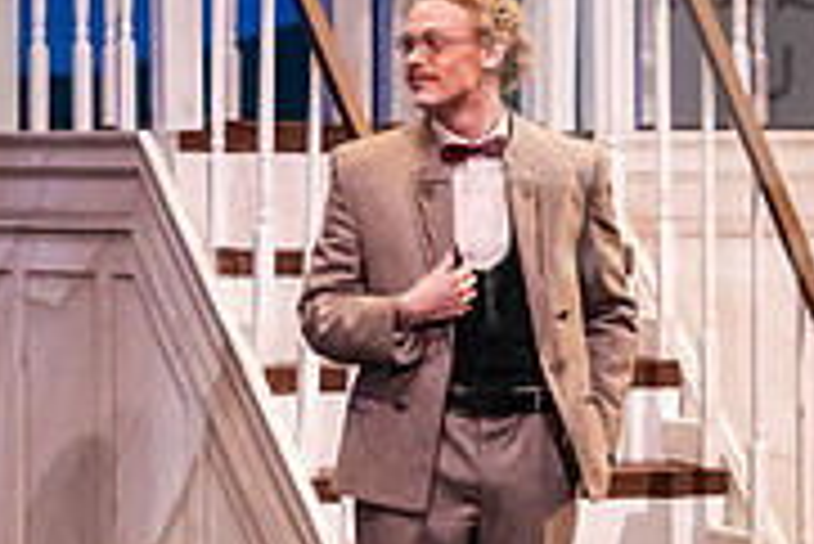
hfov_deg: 5.3
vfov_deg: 3.6
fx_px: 8712
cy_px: 353
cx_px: 346
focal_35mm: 385
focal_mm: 120
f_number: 3.2
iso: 4000
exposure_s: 1/250
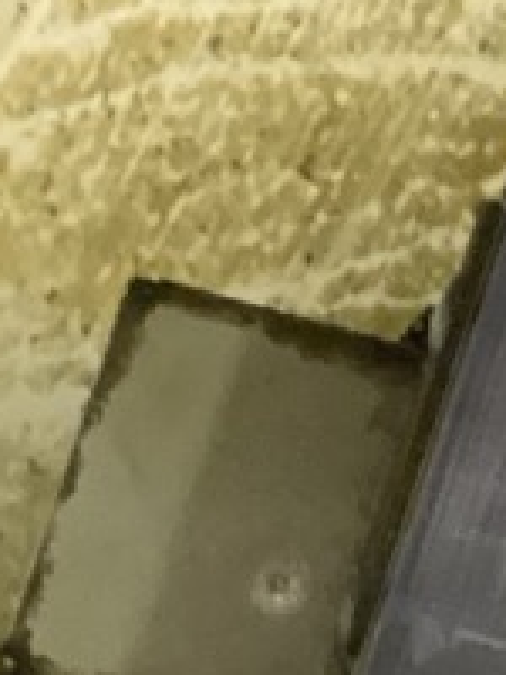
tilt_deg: -75.4
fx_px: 3859
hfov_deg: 7.4
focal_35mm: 198
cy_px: 1276
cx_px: 594
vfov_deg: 9.4
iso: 800
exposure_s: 1/30
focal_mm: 3.3
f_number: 2.4
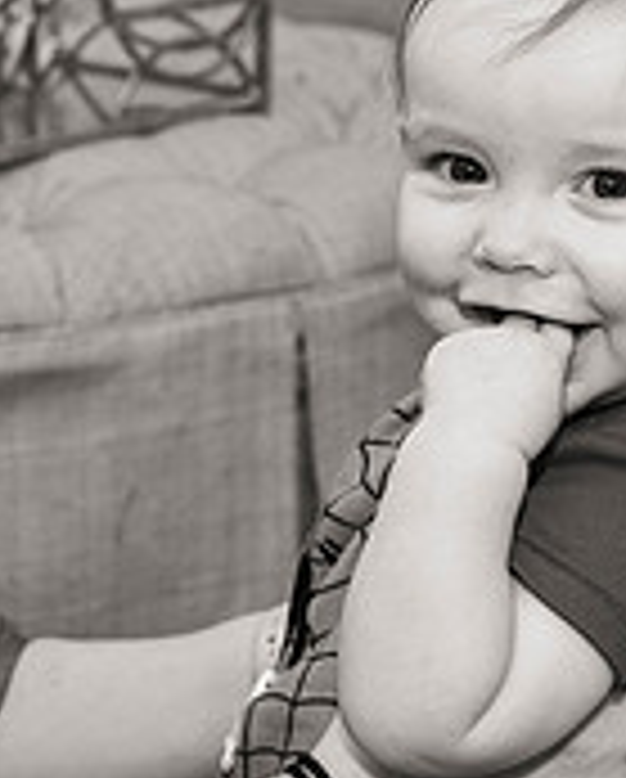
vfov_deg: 14.7
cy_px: 284
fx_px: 3026
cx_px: 223
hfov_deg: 11.8
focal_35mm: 131
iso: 500
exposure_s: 1/125
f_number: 4
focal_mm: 40
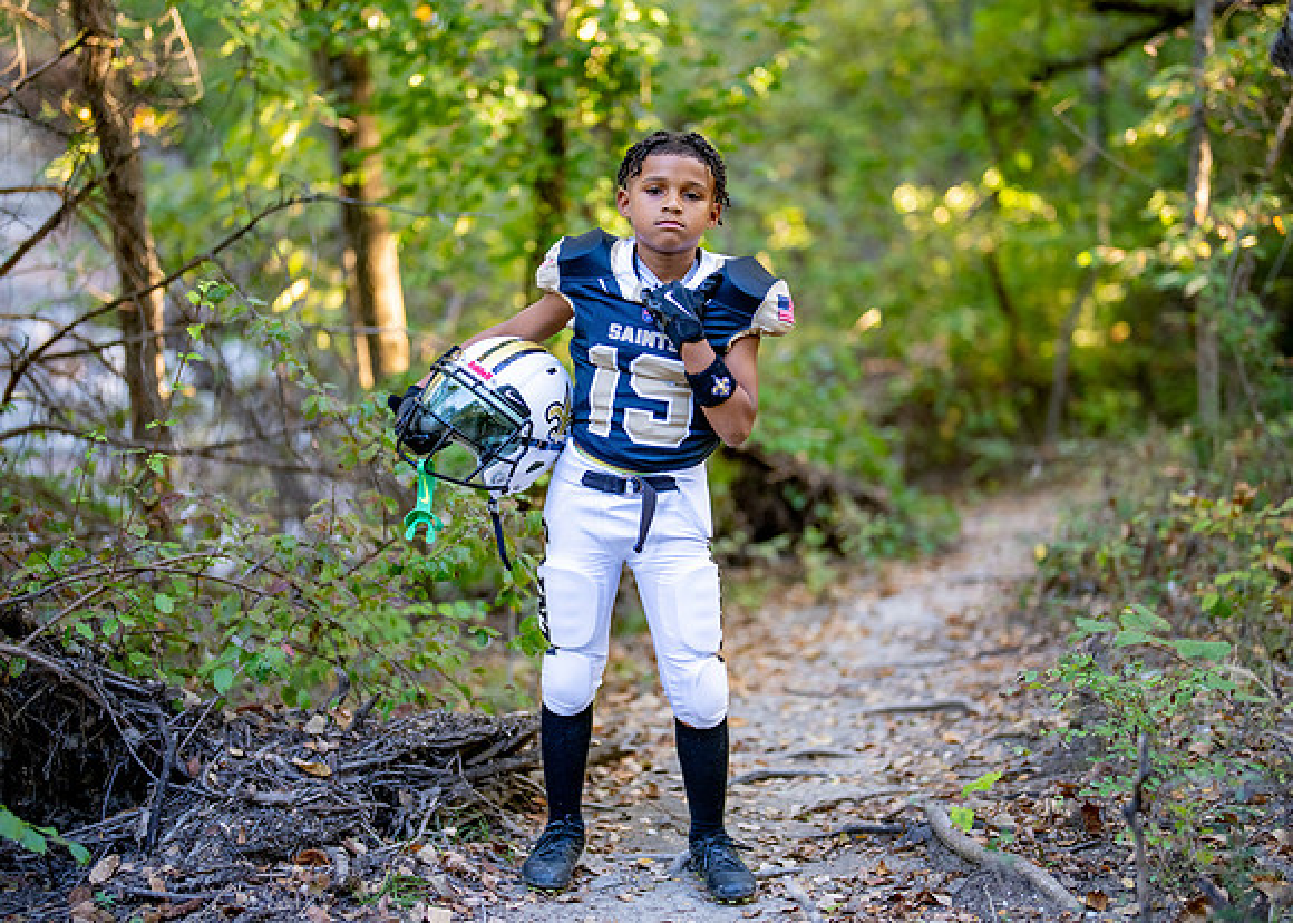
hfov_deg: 35.1
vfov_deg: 25.5
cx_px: 653
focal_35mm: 56
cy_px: 462
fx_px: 2042
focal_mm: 50
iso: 1000
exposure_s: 1/1000
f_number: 1.2
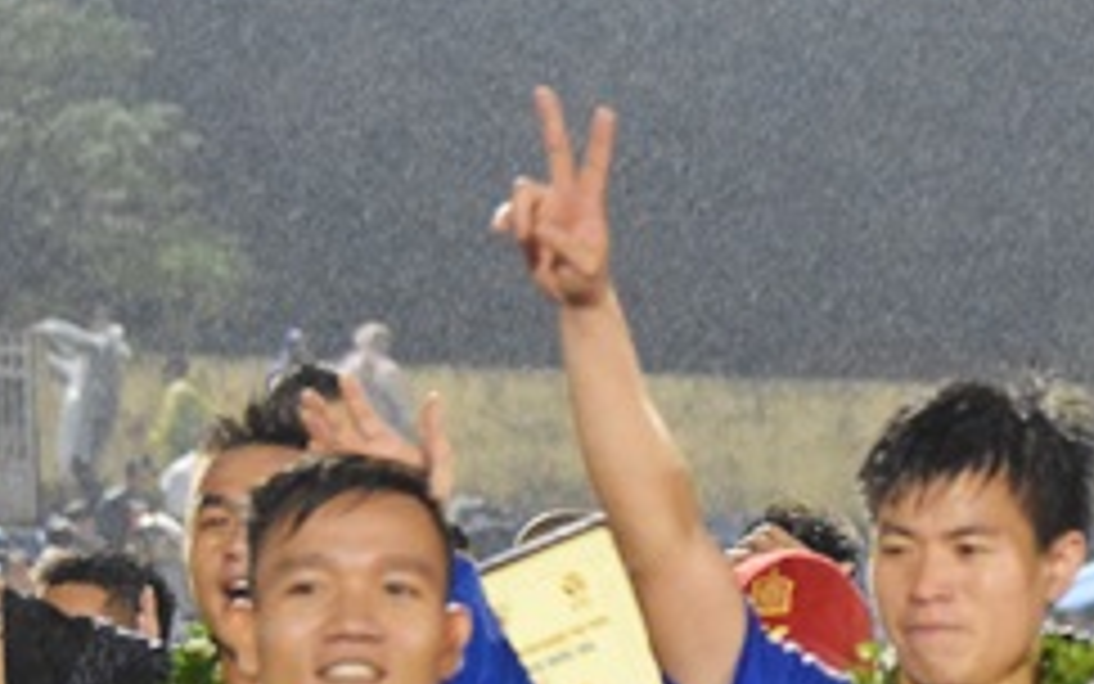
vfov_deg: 4.5
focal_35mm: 290
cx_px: 950
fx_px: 8648
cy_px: 614
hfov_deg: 7.2
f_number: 4.5
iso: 3200
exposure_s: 1/125
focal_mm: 72
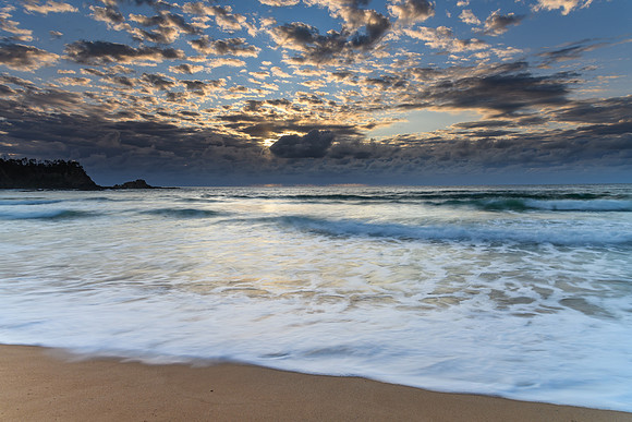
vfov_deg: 52.8
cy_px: 211
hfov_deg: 73.3
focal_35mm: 24
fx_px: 425
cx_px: 316
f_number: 9
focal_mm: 24
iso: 31
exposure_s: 1/1.25
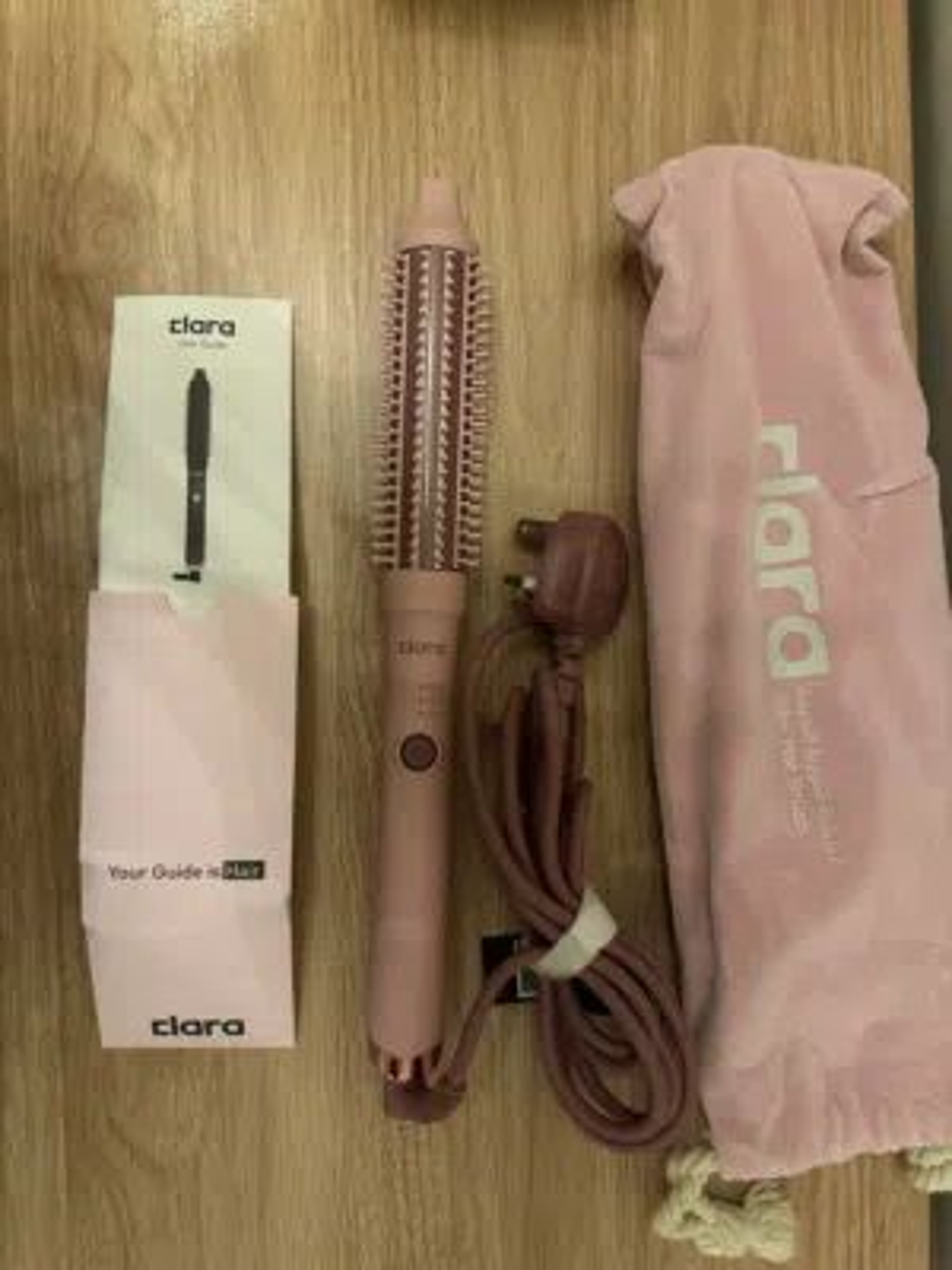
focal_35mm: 24
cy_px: 635
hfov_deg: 56.8
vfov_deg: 71.6
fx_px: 880
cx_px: 476
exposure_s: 1/33
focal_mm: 6.86
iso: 640
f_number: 1.78
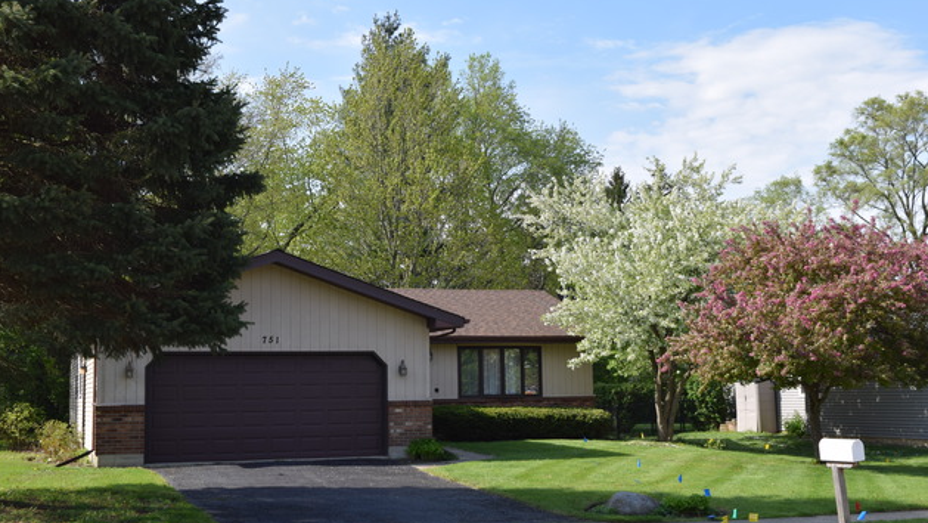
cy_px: 258
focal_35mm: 48
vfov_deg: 24.9
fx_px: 1181
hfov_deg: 42.9
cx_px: 457
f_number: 8
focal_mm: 30
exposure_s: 1/200
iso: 100
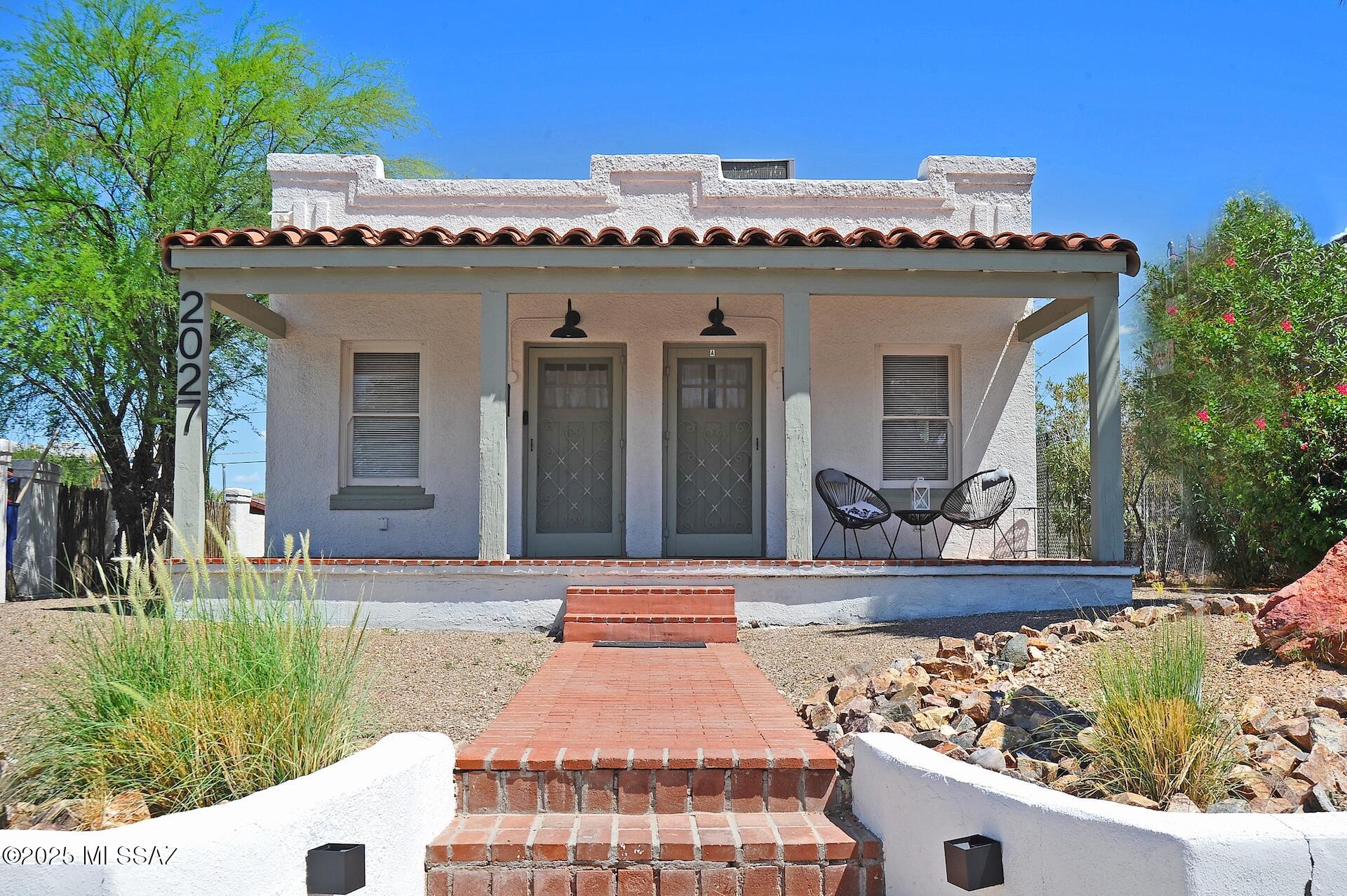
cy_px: 448
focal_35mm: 35
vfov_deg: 37.8
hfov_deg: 54.5
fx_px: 1309
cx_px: 674
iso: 200
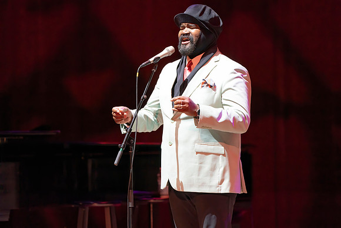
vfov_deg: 3.8
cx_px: 170
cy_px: 114
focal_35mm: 358
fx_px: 3392
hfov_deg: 5.8
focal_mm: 358
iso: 5000
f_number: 5.6
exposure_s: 1/320
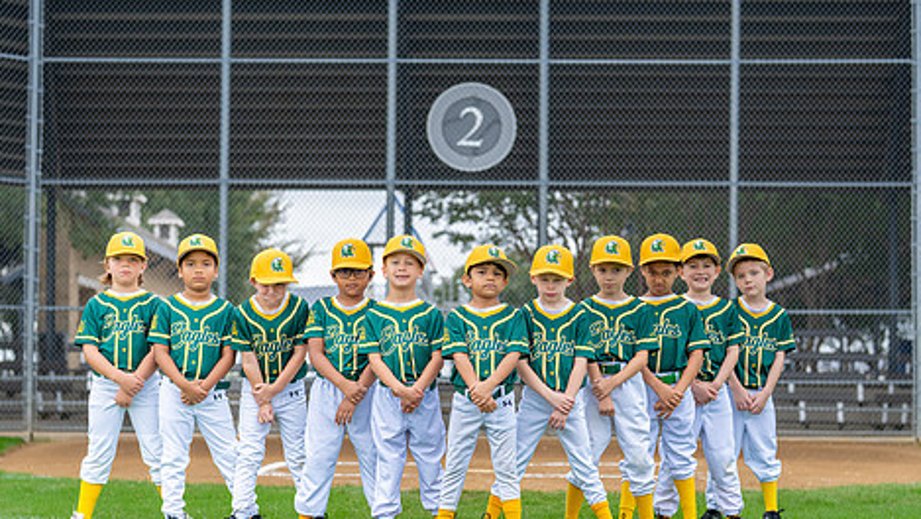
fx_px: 1832
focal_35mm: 75
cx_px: 444
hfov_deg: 28.2
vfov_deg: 16.0
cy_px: 383
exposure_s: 1/1000
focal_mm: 50
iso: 200
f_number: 2
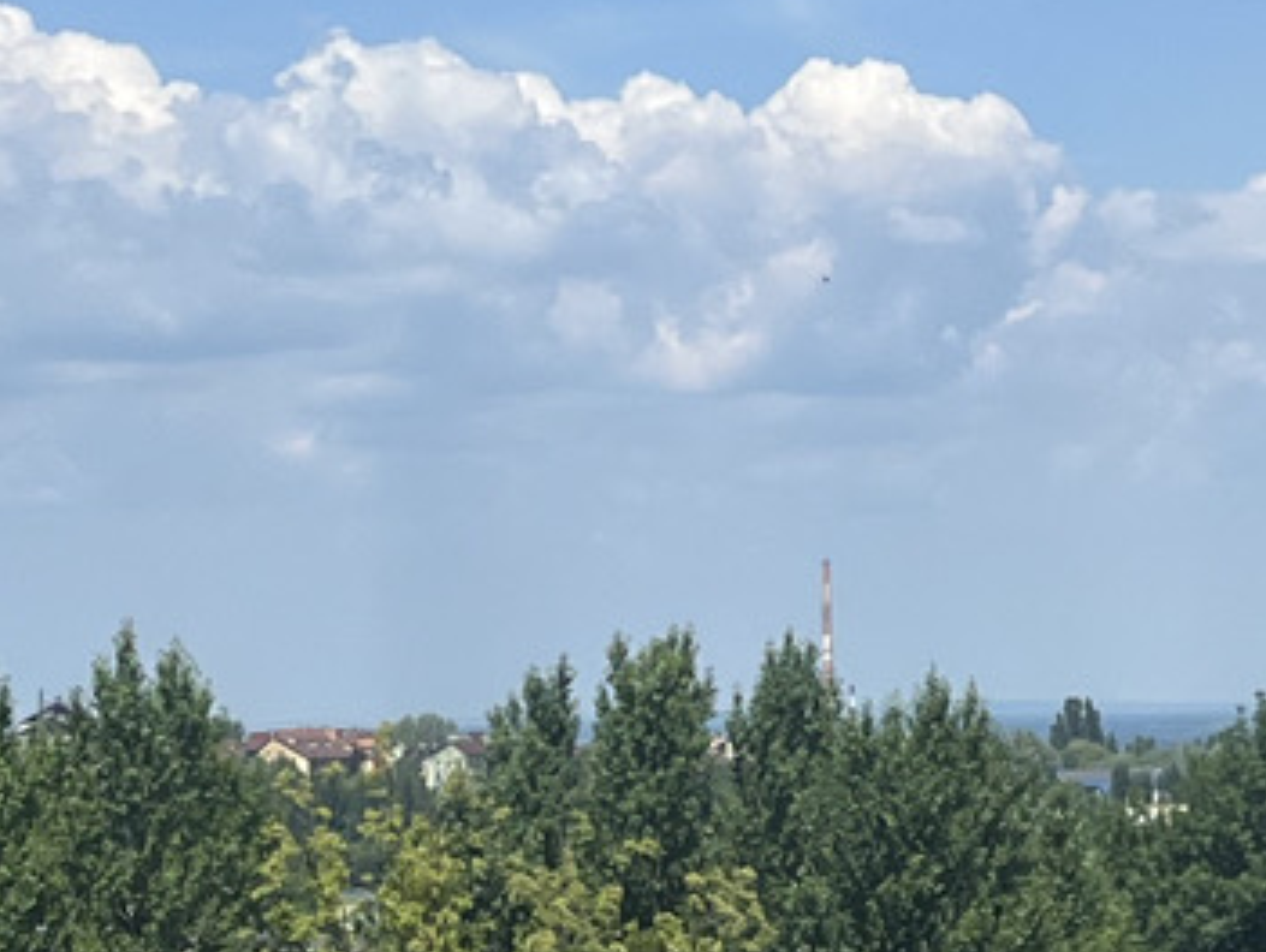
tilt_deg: +9.2
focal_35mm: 148
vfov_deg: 9.9
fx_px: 5418
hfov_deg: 13.3
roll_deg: +2.3
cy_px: -260
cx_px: 689
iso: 50
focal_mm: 5.1
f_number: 1.6
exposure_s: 1/3876
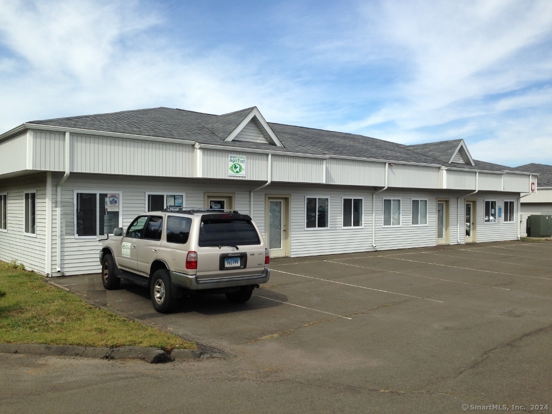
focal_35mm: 33
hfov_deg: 55.4
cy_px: 207
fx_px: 526
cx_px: 276
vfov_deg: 42.9
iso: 50
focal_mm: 4.12
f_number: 2.4
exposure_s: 1/1323
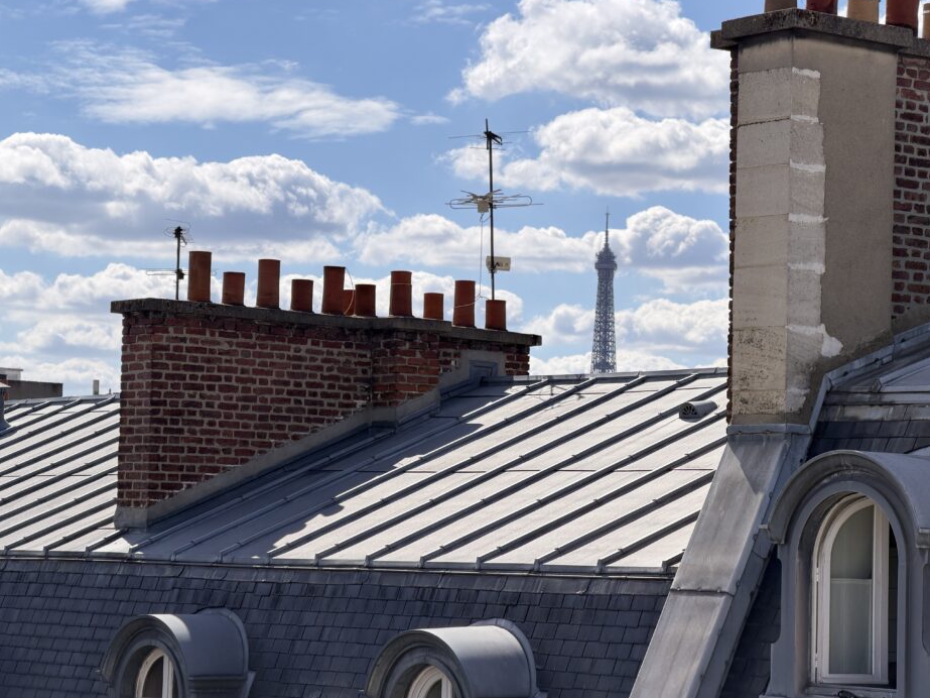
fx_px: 2982
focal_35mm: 111
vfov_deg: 13.3
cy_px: 326
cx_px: 485
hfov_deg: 17.7
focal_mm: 16.89
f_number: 2.8
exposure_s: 1/901
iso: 20
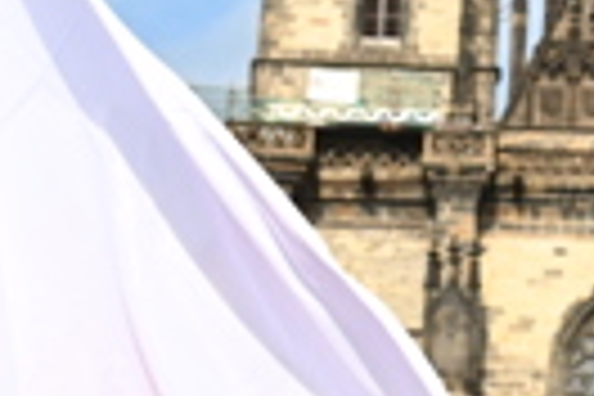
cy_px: -248
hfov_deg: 11.7
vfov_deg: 7.8
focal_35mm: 172
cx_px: 720
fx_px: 2838
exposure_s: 1/5000
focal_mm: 33
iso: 1000
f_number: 5
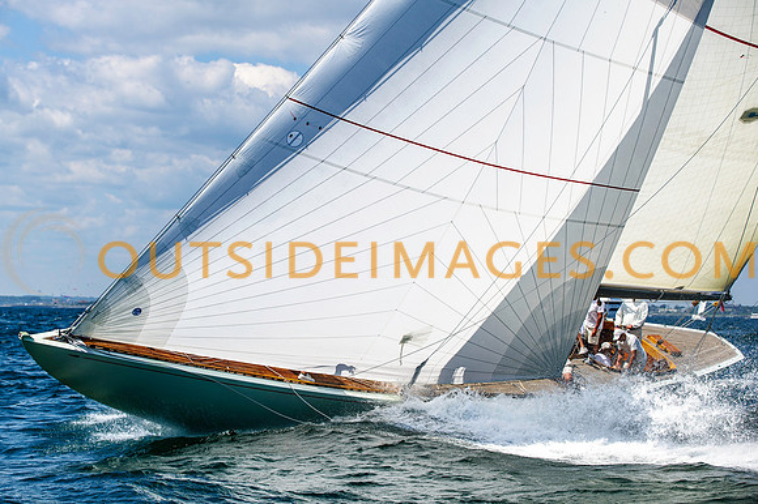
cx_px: 354
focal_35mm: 112
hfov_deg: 18.3
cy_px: 250
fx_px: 2350
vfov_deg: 12.3
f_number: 5
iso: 320
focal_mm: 100
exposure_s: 1/2000
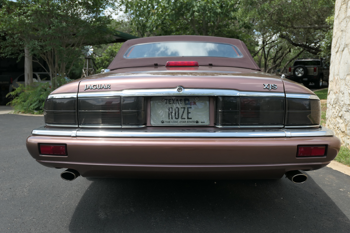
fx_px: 292
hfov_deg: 61.9
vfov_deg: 43.6
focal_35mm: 30
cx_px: 175
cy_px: 116
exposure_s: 1/1300
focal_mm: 10.8
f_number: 2.8
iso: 125
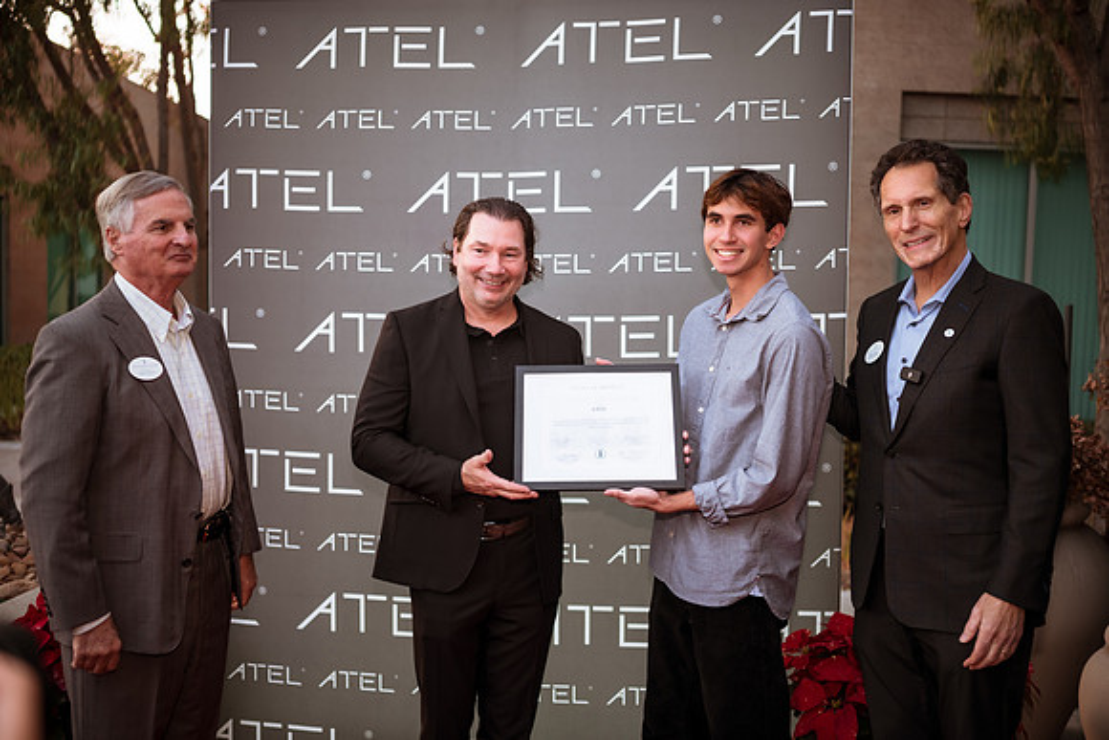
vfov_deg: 37.9
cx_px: 554
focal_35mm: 35
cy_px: 370
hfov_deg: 54.4
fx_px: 1078
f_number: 1.8
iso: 200
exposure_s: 1/400
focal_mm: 35
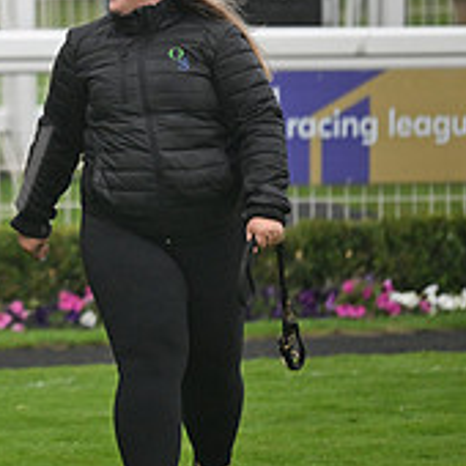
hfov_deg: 3.0
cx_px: -296
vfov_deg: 3.0
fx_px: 8834
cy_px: 21
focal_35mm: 580
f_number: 2.8
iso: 1250
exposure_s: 1/1600
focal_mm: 200
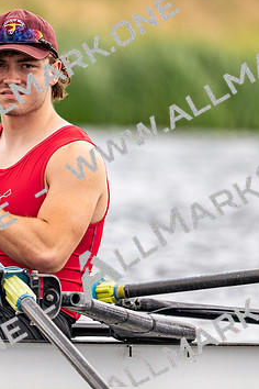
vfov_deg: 2.1
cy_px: 199
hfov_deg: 1.4
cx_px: -15
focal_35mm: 983
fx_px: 10607
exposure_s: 1/2500
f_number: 4.5
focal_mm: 400
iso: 560
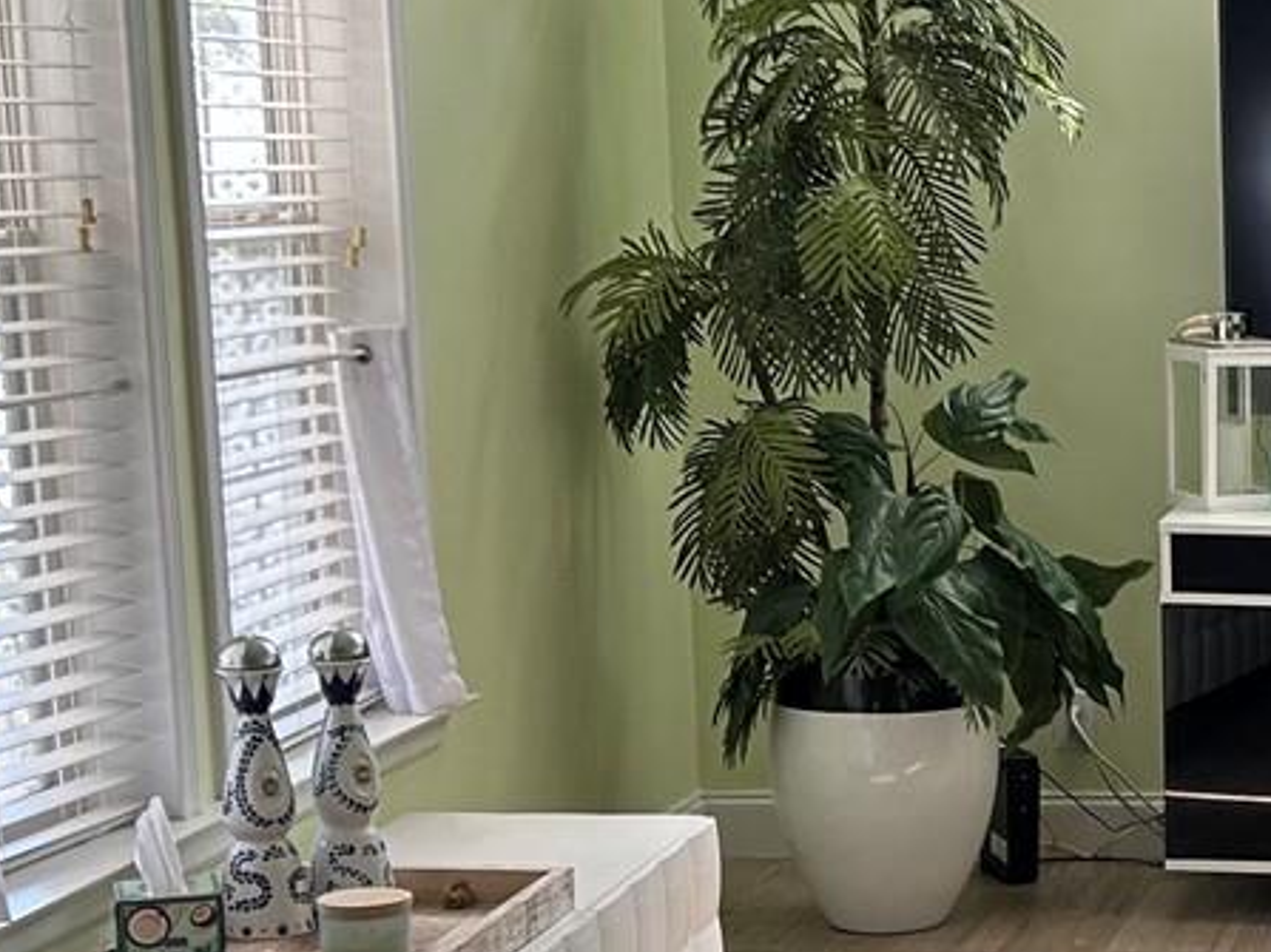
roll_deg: +0.0
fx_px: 3414
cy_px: 747
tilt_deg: -11.9
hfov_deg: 19.9
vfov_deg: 15.8
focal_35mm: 93
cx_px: 1507
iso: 100
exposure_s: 1/121
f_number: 1.5
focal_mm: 5.7
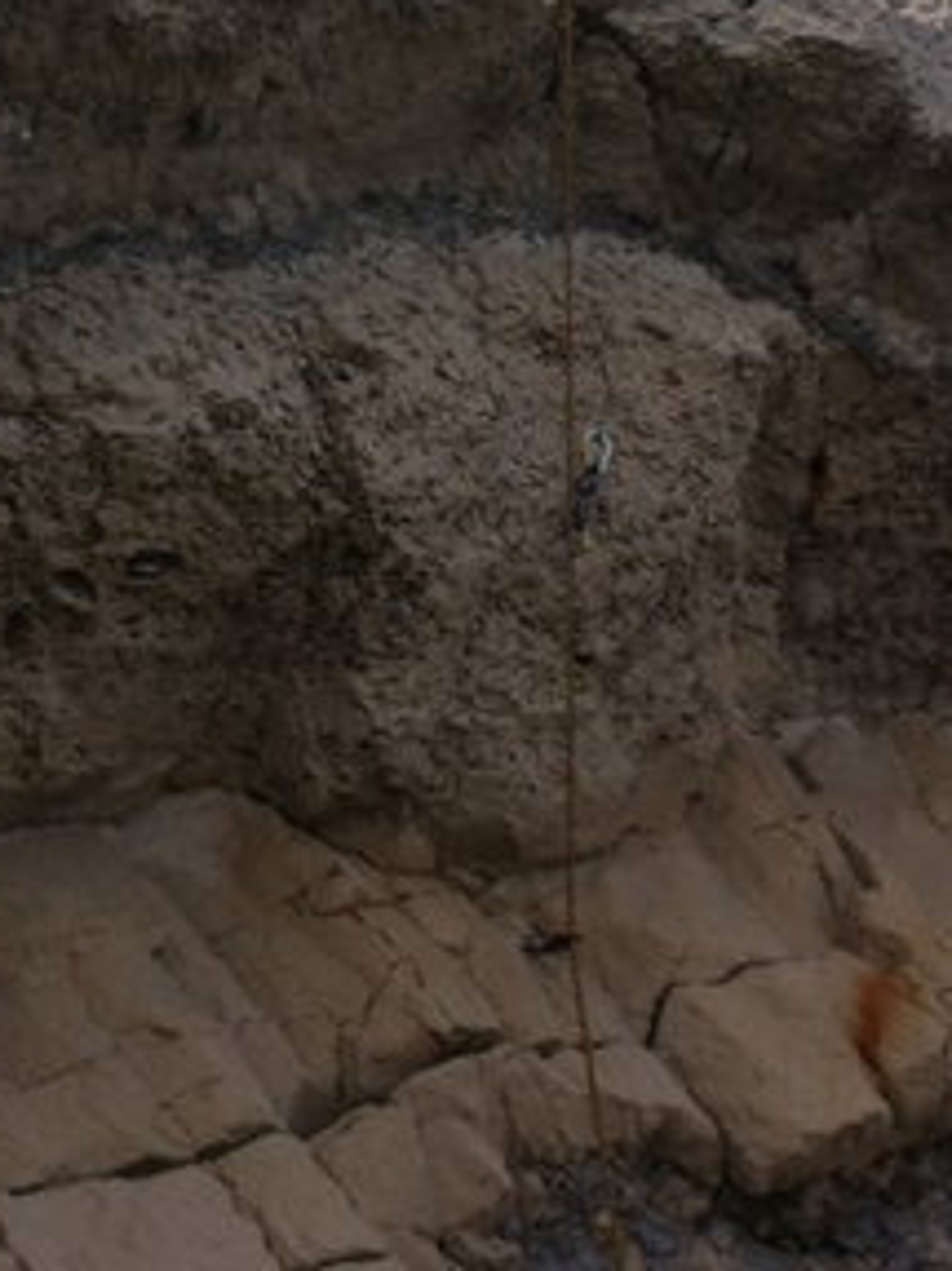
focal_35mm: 106
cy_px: -27
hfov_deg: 14.0
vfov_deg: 18.1
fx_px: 3890
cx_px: 527
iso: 80
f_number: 2.8
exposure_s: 1/1077
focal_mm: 3.85
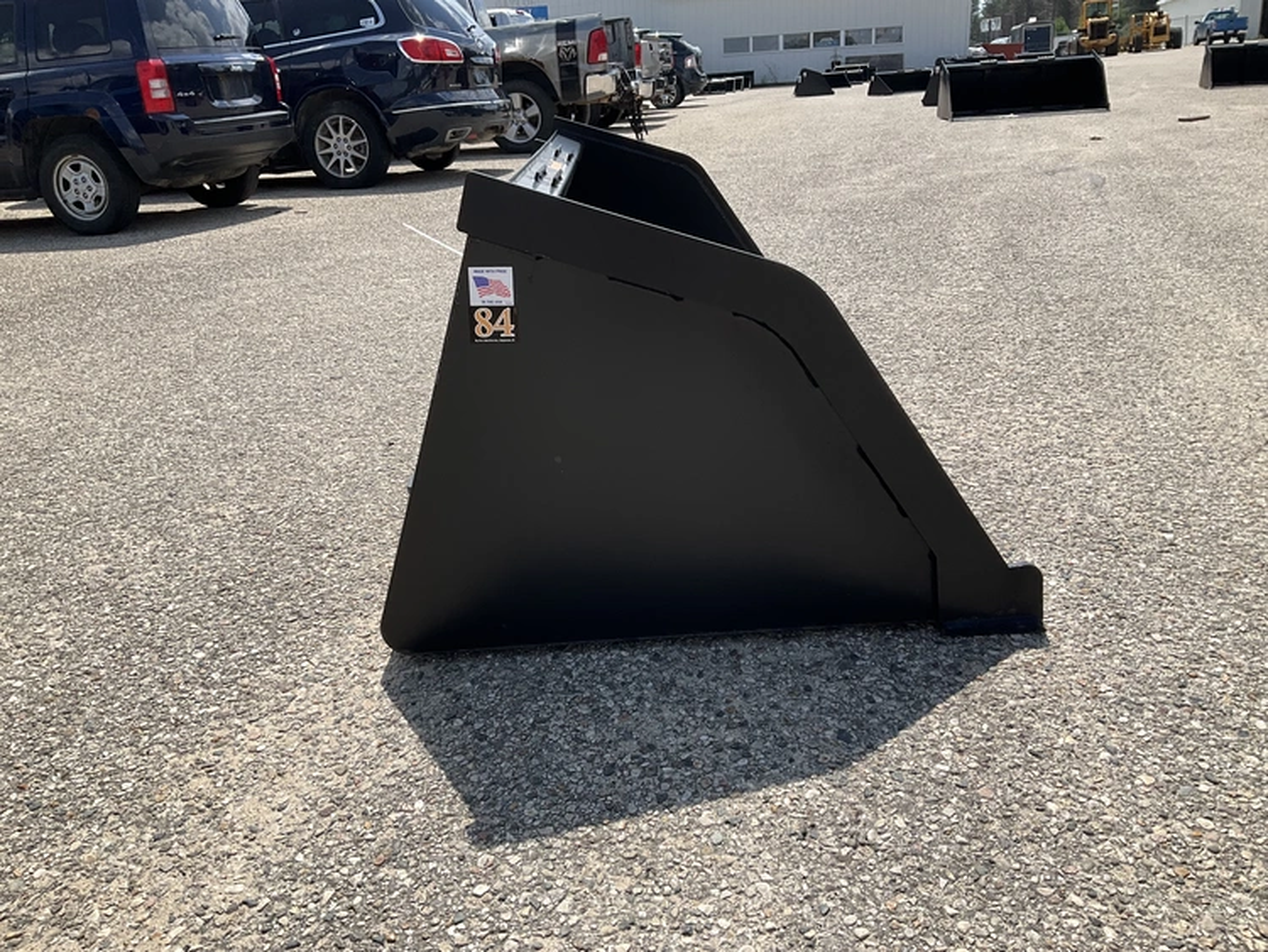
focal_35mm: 29
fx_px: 1063
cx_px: 634
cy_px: 476
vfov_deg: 48.3
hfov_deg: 61.6
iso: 25
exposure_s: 1/1912
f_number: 1.8
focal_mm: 3
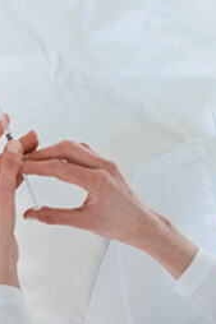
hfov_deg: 11.1
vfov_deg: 17.4
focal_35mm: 118
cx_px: -120
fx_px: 1063
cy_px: 173
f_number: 3.5
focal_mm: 50
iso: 100
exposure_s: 1/320
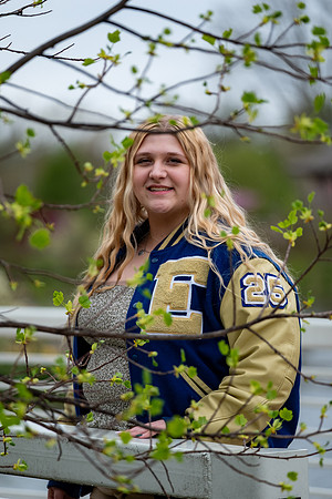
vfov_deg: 10.2
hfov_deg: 6.8
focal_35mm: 202
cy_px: 250
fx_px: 2794
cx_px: 166
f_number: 2.8
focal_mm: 134.4
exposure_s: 1/1000
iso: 250
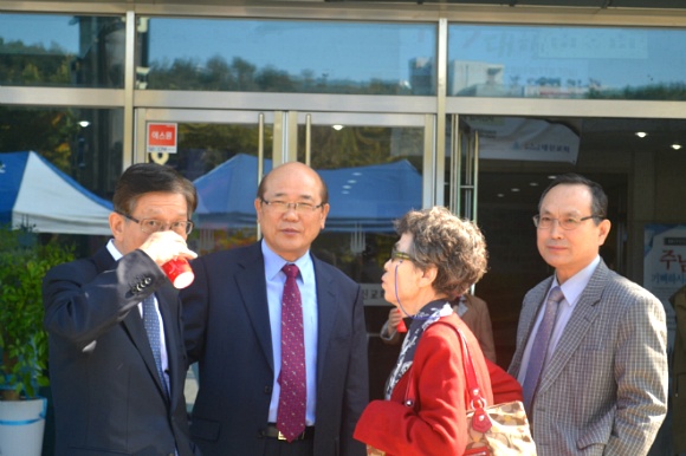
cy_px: 228
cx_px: 343
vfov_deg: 16.5
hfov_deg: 24.6
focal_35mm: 82
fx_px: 1571
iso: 250
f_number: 5.6
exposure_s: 1/125
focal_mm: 55
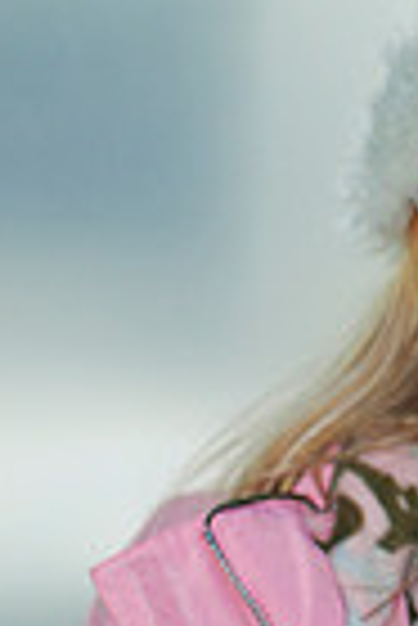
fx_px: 2536
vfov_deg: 14.0
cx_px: 582
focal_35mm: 146
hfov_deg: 9.2
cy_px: 216
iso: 400
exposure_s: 1/200
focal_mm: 30
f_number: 2.2
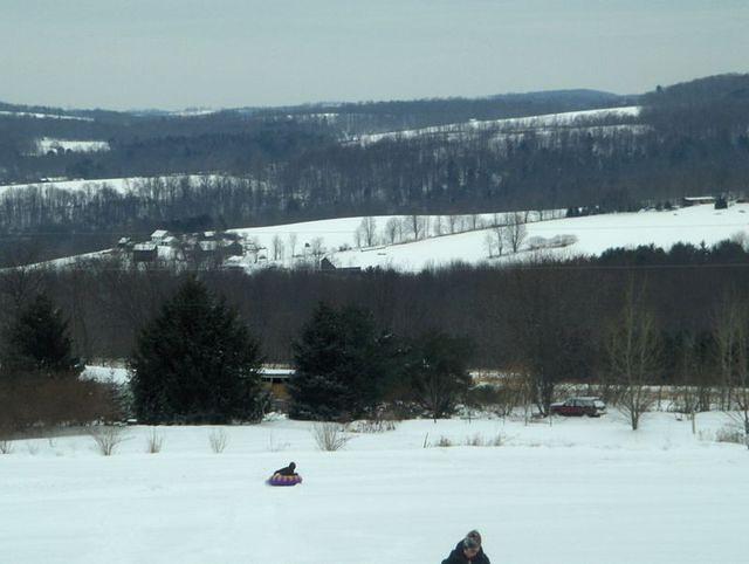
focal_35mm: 122
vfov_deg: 12.2
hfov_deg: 16.1
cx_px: 374
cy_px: 282
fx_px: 2644
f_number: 9.19
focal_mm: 19.6
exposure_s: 1/154
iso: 100
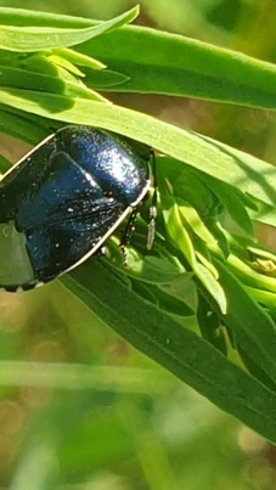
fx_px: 585
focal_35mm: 45
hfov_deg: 26.5
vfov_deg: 44.9
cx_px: 124
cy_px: 168
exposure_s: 1/652
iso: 50
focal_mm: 4.3
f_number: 2.4
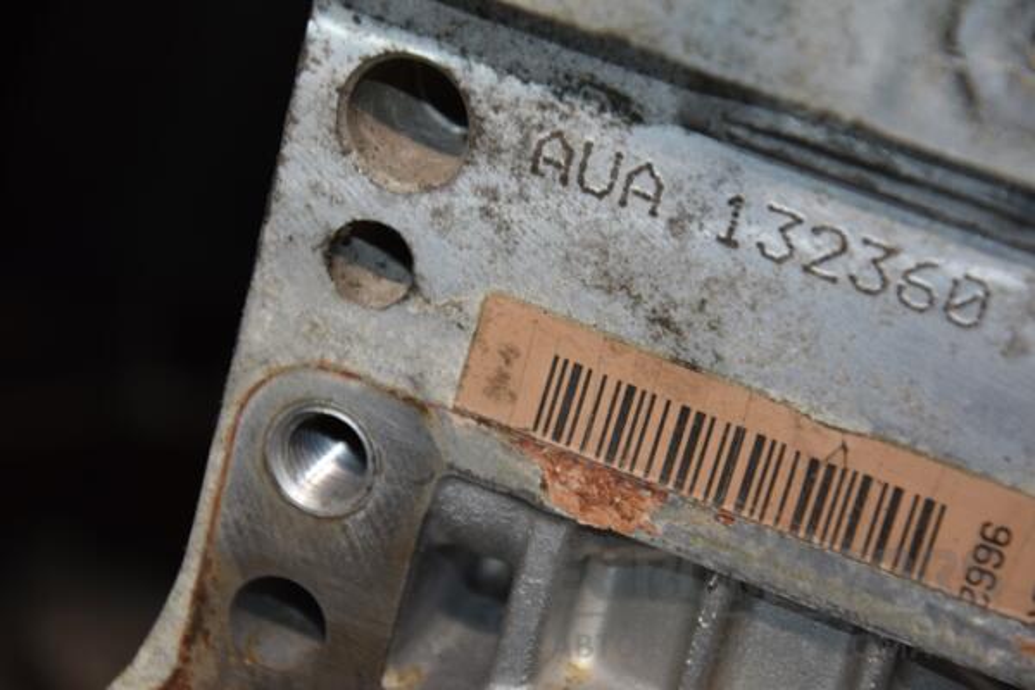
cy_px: 345
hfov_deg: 13.0
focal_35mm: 158
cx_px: 518
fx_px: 4528
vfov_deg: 8.7
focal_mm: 105
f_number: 5.6
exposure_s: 1/60
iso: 800
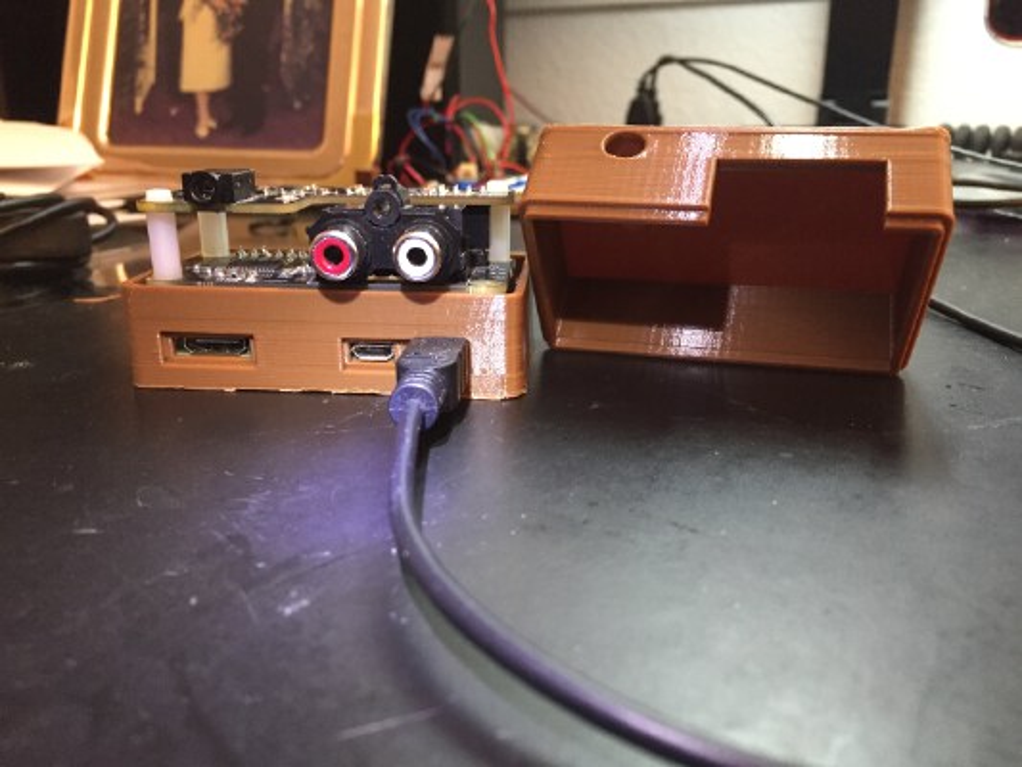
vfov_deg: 48.2
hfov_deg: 61.6
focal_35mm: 29
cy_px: 384
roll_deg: -0.6
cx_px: 511
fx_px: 856
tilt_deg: -17.2
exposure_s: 1/30
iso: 250
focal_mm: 4.15
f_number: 2.2
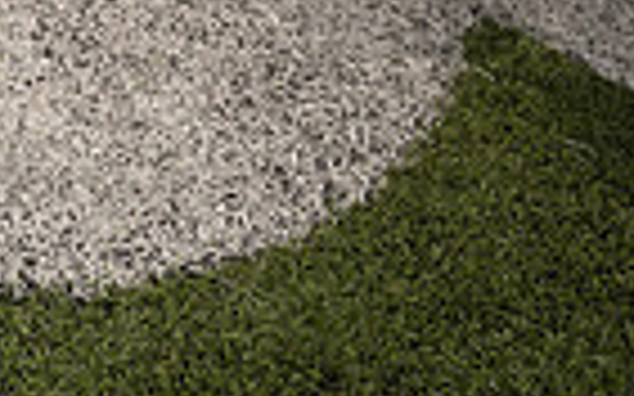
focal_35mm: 78
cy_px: -518
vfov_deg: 13.1
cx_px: 346
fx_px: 1347
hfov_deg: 26.5
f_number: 11
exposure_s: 1/250
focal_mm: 24
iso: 100
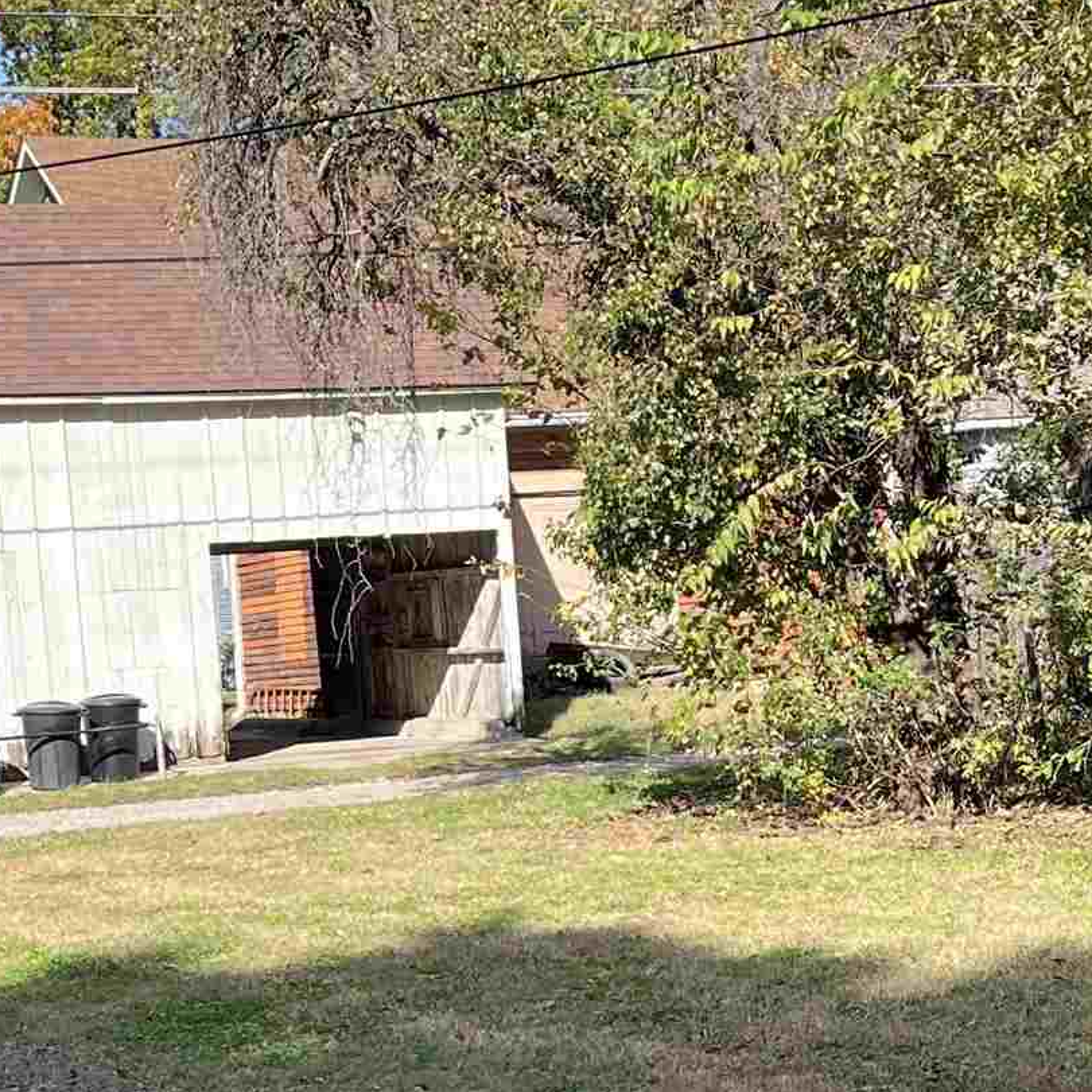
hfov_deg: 19.9
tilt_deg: -6.6
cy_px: 957
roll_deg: +3.8
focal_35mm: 87
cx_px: 609
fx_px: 3105
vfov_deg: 19.6
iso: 50
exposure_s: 1/1698
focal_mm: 5.7
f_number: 1.5
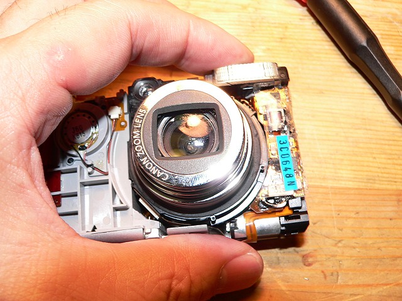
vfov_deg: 39.7
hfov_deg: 51.4
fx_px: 418
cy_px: 150
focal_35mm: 36
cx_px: 201
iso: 80
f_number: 4
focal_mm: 6
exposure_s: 1/30
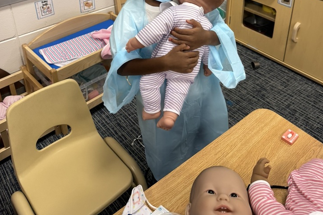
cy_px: 11
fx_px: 314
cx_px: 167
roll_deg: +0.8
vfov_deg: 35.1
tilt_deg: -24.2
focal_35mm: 35
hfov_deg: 54.4
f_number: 1.78
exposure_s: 1/120
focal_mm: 6.76
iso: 160
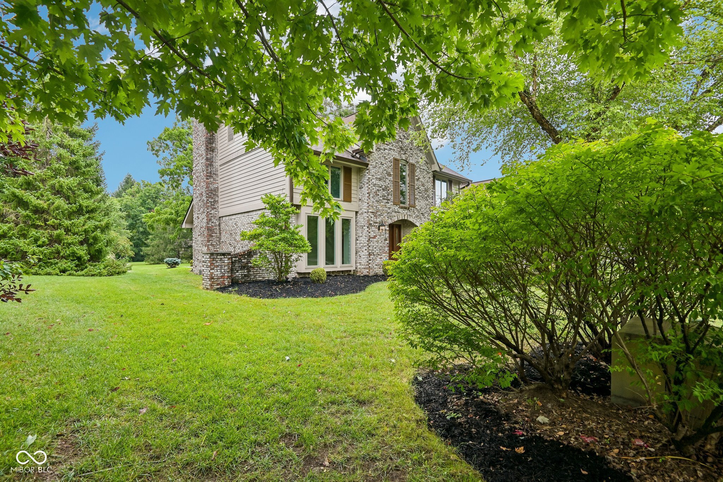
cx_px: 362
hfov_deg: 96.7
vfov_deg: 73.7
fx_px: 321
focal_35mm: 16
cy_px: 241
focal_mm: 16
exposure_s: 1/25
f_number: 8
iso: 100
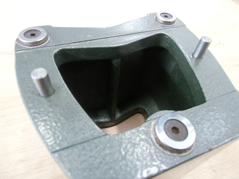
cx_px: 120
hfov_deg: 71.6
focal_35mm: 24
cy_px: 90
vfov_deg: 56.8
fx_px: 166
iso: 800
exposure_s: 1/20
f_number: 3
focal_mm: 4.24
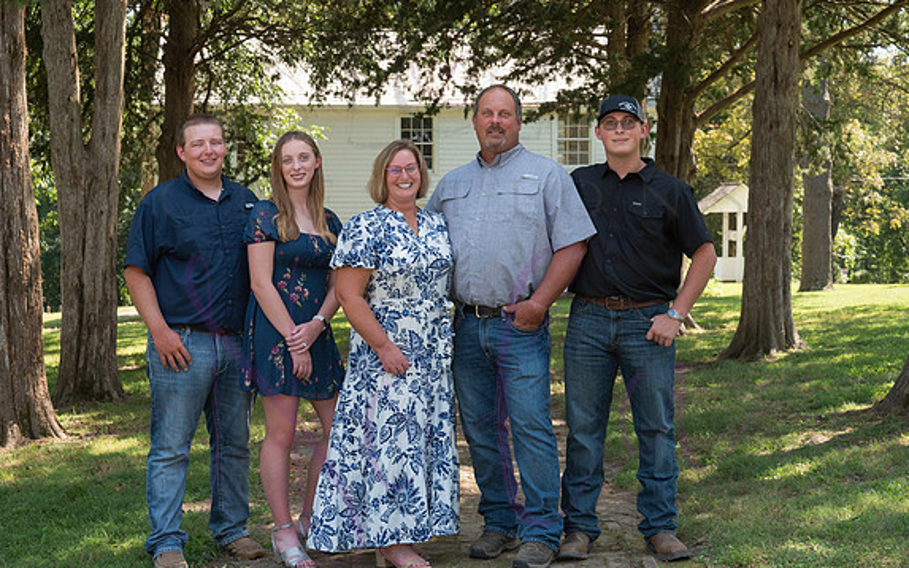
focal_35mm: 64
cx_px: 452
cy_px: 277
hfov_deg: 32.0
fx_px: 1585
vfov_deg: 20.3
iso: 500
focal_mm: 62
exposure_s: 1/200
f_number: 8
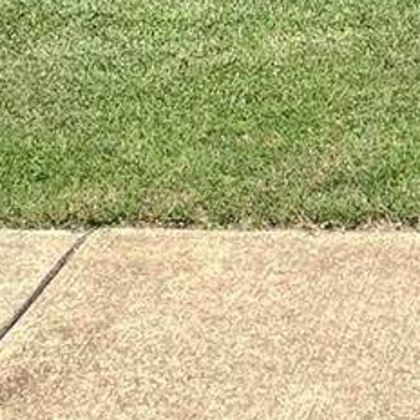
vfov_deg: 10.1
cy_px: -570
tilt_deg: +0.1
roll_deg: +1.5
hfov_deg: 11.2
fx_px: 2087
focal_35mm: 152
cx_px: 554
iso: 50
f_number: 1.6
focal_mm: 5.1
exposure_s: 1/3135
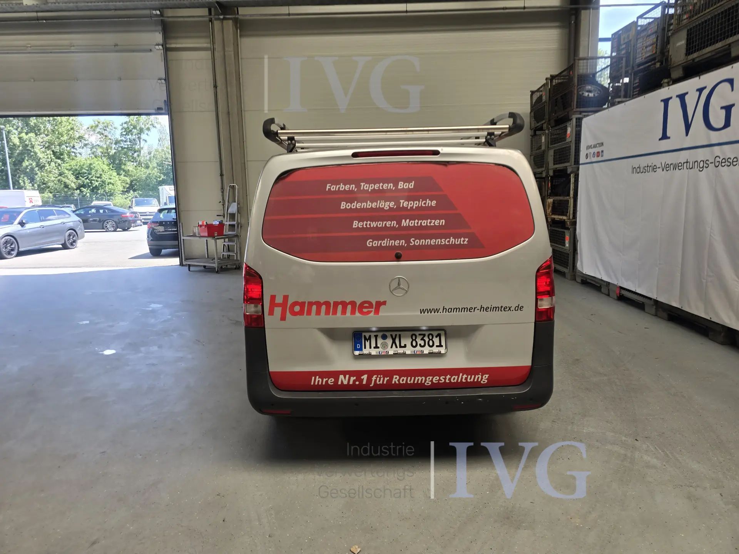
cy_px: 277
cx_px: 370
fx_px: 491
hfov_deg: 73.9
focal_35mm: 23
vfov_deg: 58.9
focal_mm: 6.3
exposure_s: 1/180
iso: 20
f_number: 1.7
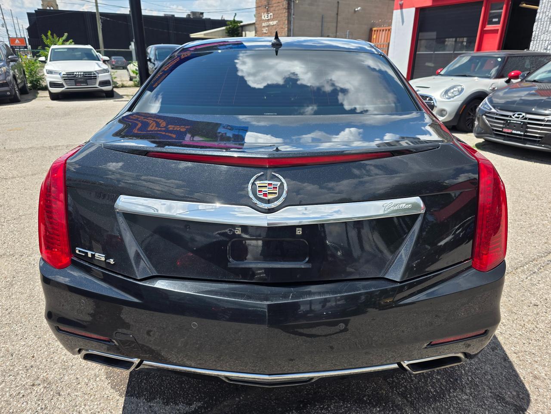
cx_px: 276
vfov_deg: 58.9
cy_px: 207
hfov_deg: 73.9
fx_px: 366
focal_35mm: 23
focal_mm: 6.3
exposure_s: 1/3067
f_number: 1.7
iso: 80
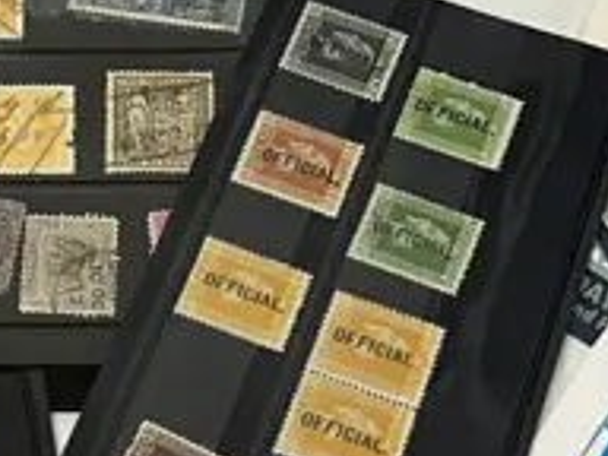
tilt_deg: -51.6
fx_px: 2248
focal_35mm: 128
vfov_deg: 11.4
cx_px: 10
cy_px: -16
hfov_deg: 15.1
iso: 100
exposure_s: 1/100
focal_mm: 6.86
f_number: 1.78
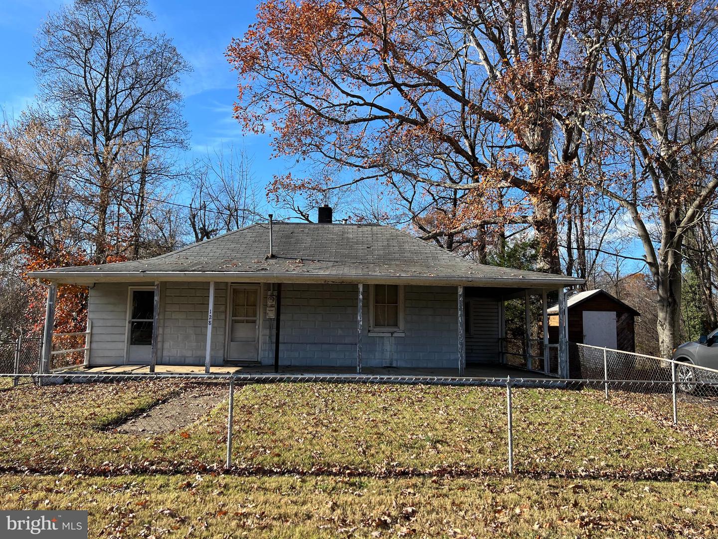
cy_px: 270
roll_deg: -0.8
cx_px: 359
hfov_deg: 67.3
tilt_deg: +6.2
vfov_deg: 53.1
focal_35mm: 26
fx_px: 539
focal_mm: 5.7
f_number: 1.5
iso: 50
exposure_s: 1/1808
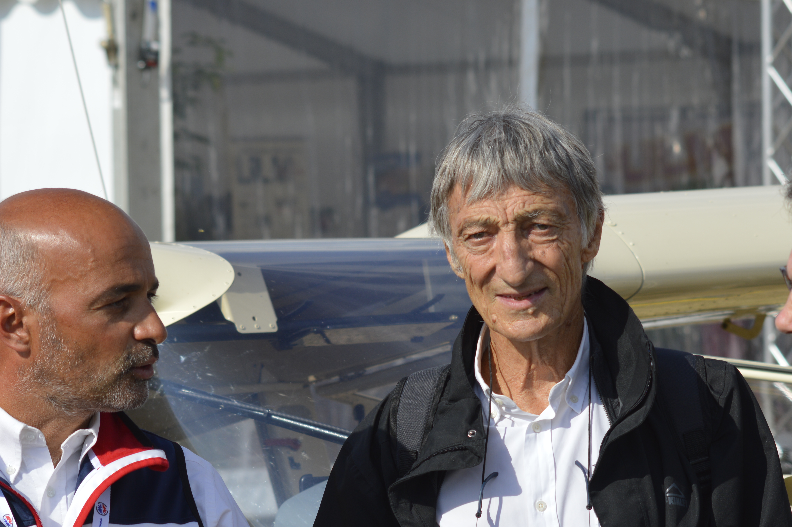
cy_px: 305
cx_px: 444
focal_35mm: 149
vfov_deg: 9.2
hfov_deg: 13.8
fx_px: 3275
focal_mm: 70
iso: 100
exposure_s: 1/640
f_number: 6.3
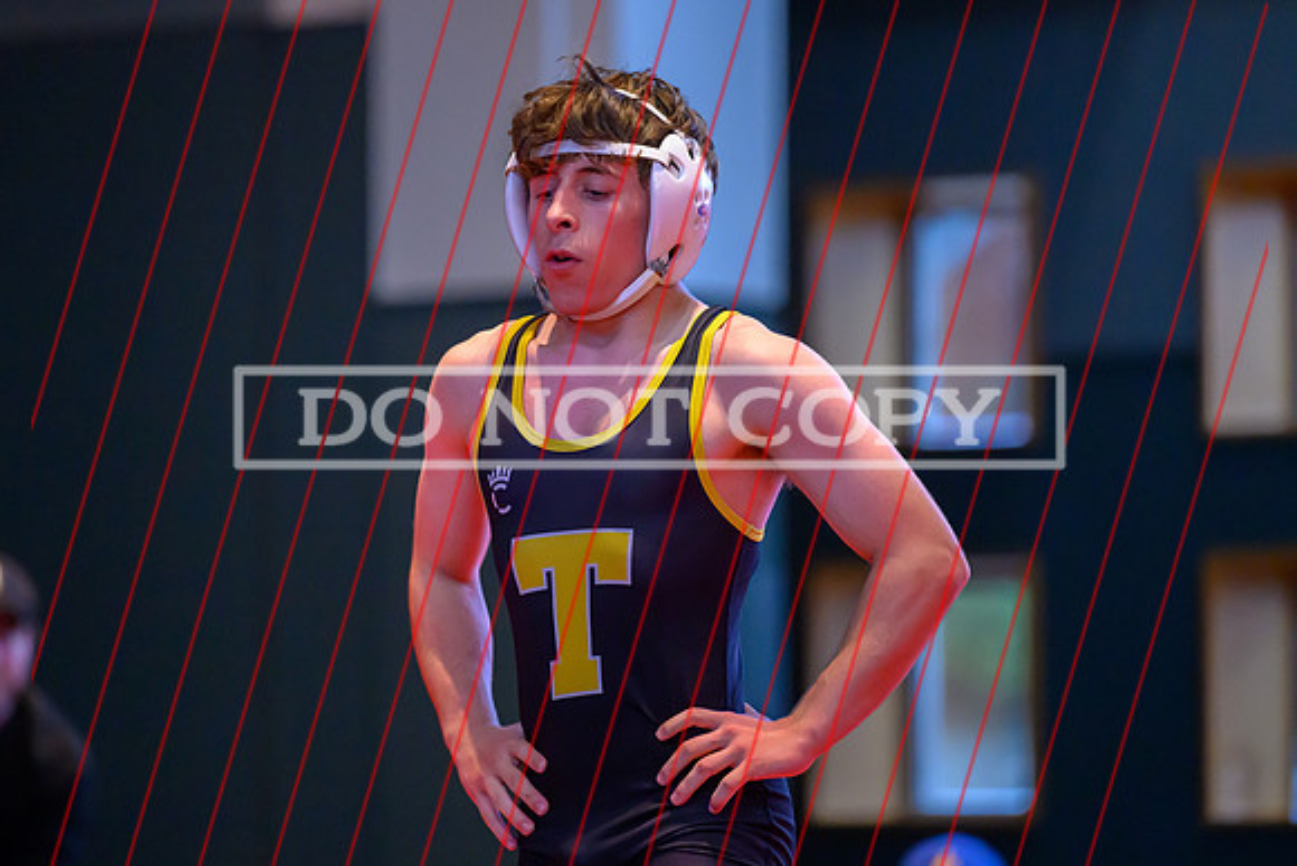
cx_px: 564
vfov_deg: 5.6
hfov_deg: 8.4
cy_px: 343
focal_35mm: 244
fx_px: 8796
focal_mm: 200
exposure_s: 1/800
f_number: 2.8
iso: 6400
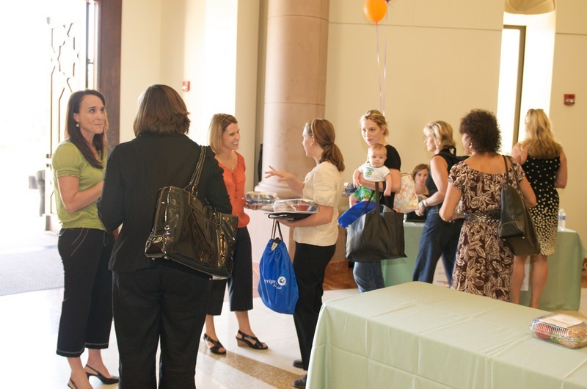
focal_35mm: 36
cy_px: 194
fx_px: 586
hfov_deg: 53.2
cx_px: 294
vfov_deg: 36.7
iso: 800
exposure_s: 1/100
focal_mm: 24
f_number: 2.8
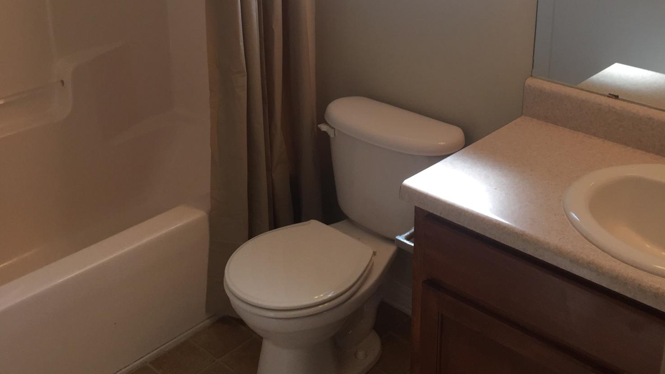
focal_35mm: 43
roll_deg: +0.2
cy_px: 47
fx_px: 758
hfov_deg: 47.4
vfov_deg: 26.9
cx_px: 328
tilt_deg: -16.7
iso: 50
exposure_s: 1/120
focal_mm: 4.15
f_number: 2.2
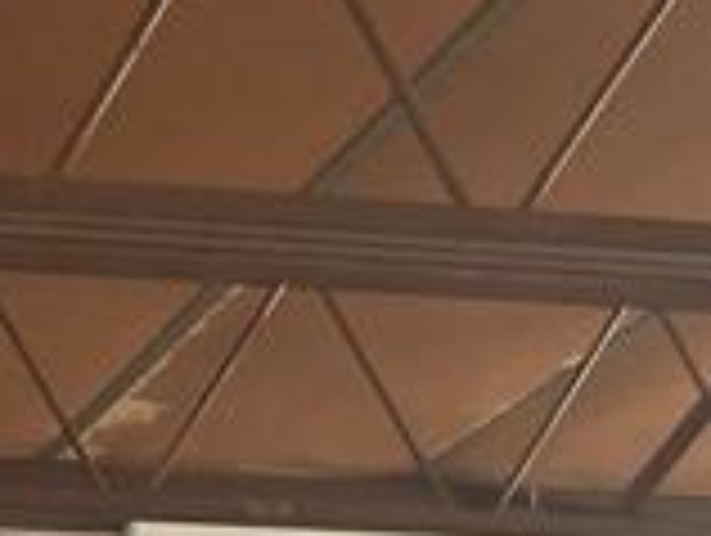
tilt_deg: -1.1
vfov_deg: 7.6
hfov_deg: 10.9
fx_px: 3723
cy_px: 1360
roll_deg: -0.2
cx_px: 166
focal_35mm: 181
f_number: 1.8
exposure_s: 1/75
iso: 80
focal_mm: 3.99
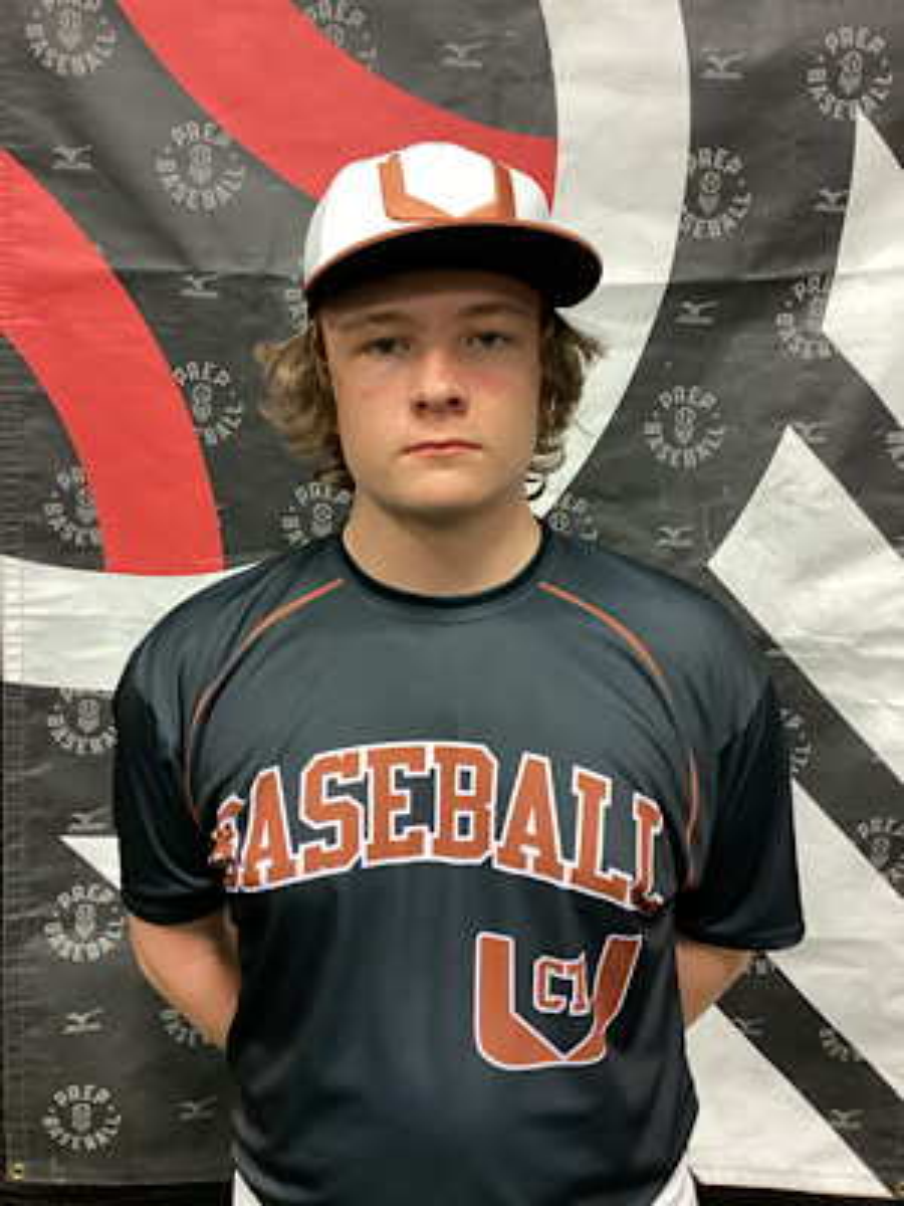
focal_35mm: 31
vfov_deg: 58.4
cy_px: 603
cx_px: 452
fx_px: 1079
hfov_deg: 45.4
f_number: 2.4
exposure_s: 1/40
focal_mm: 3.3
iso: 320
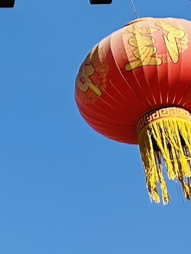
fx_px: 890
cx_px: -173
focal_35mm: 121
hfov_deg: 11.2
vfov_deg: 16.3
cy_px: 150
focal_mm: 2.69
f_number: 1.9
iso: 25
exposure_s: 1/964
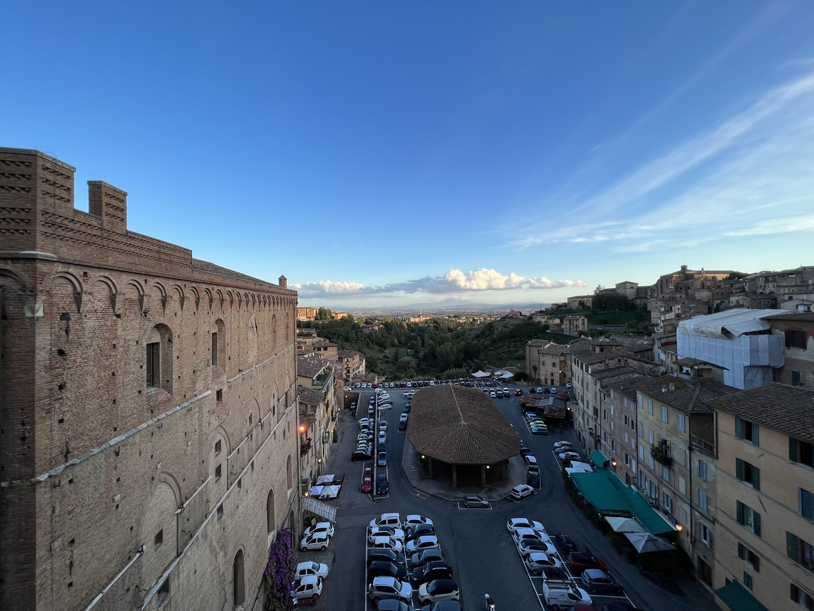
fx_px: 306
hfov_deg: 106.2
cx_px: 407
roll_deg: +1.0
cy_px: 306
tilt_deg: +0.1
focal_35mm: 13
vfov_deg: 89.9
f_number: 1.8
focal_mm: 1.57
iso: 32
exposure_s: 1/494
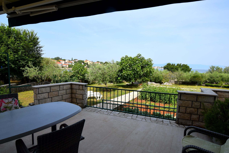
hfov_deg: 95.0
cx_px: 114
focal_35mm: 16
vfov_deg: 72.1
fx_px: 105
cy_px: 76
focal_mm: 11
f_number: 9
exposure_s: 1/320
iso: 200
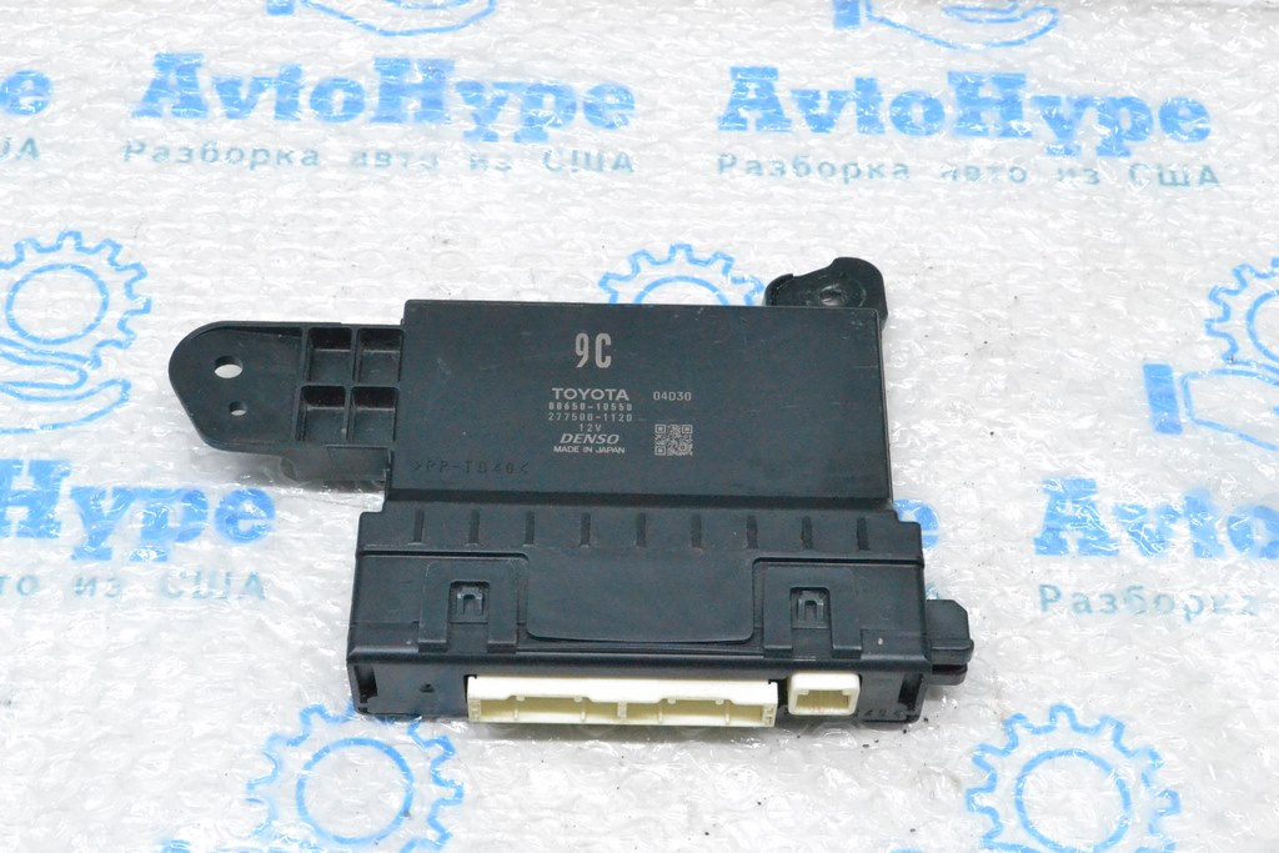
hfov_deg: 33.4
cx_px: 640
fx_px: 2132
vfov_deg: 22.6
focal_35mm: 60
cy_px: 426
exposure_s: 1/100
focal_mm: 40
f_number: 13
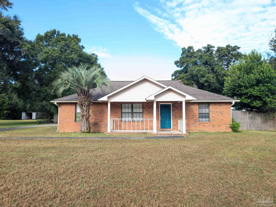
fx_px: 192
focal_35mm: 24
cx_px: 138
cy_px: 104
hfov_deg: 71.5
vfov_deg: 56.9
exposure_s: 1/210
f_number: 1.68
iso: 21
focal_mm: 6.9
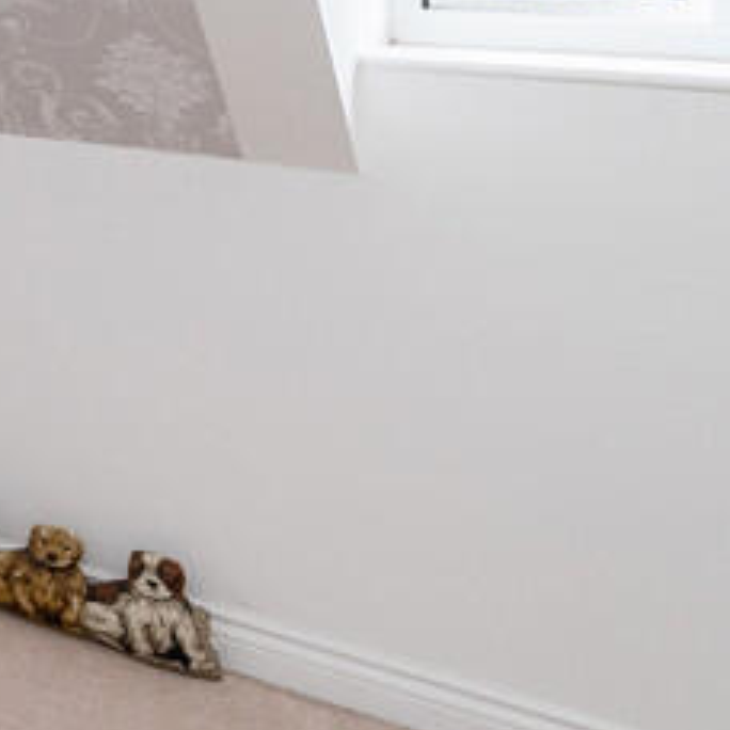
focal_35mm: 61
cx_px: -692
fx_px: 1455
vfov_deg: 25.6
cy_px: -122
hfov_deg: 18.9
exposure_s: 1/100
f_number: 7.1
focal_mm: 16
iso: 1250
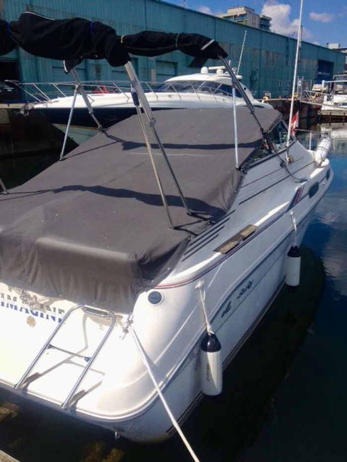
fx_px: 468
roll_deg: +2.1
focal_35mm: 35
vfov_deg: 52.6
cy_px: 231
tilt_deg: -17.2
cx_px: 174
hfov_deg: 40.7
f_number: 2.4
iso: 50
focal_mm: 4.28
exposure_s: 1/3067
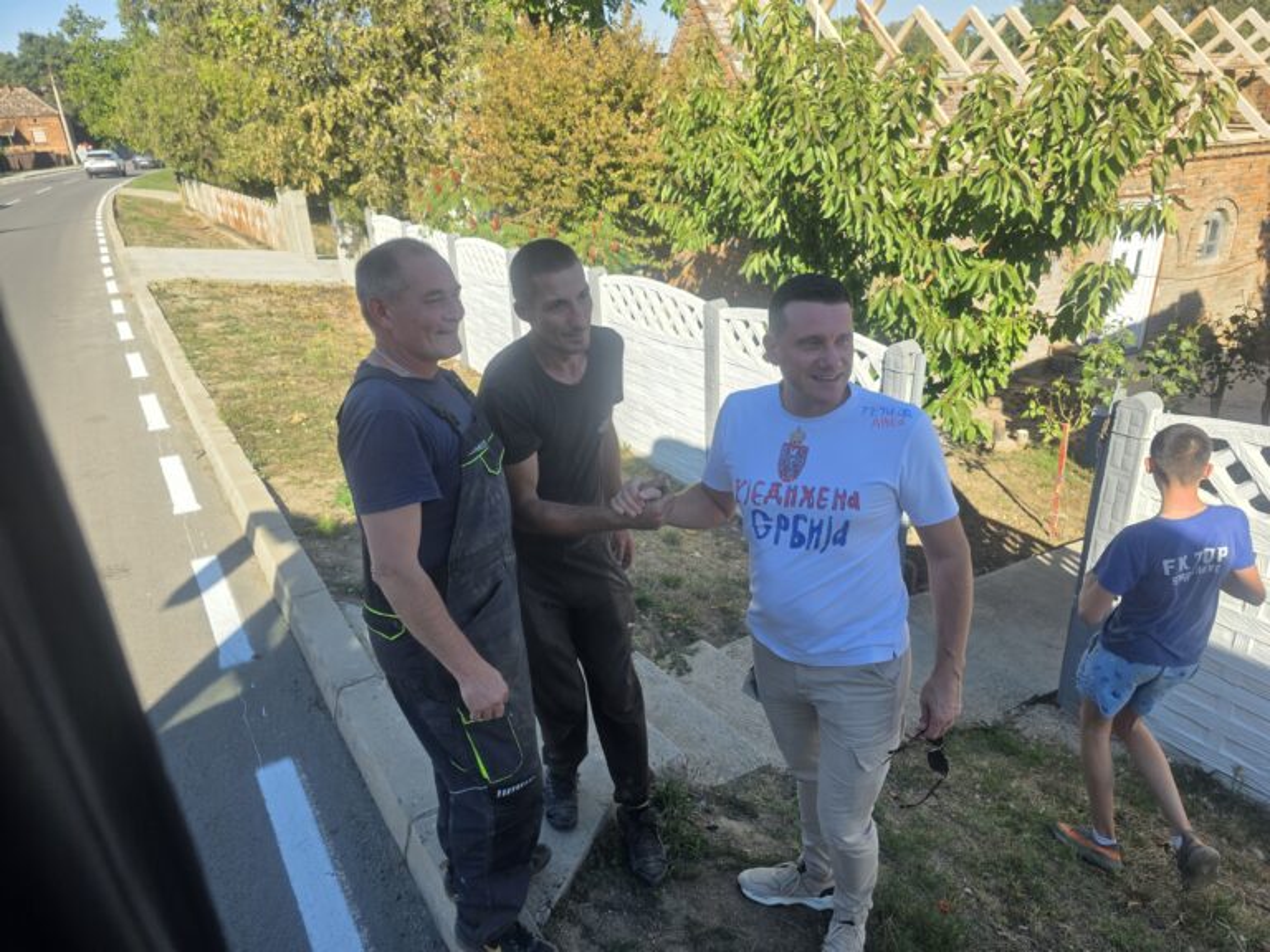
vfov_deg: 58.9
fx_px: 844
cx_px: 635
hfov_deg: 73.9
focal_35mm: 23
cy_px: 476
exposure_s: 1/3345
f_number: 1.7
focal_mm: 6.3
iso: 80
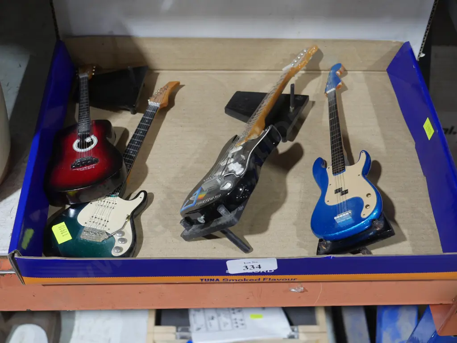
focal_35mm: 50
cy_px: 172
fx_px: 660
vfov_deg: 29.1
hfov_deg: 38.2
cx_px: 228
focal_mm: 25
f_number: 5.3
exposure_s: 1/60
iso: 1000
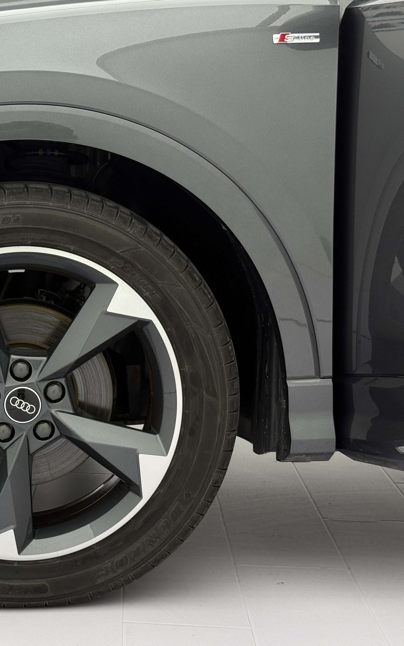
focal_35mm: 68
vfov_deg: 30.2
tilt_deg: -7.7
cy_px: 323
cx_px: -7
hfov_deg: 18.6
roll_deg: -0.2
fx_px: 1198
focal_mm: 6.76
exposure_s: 1/100
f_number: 1.78
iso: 50
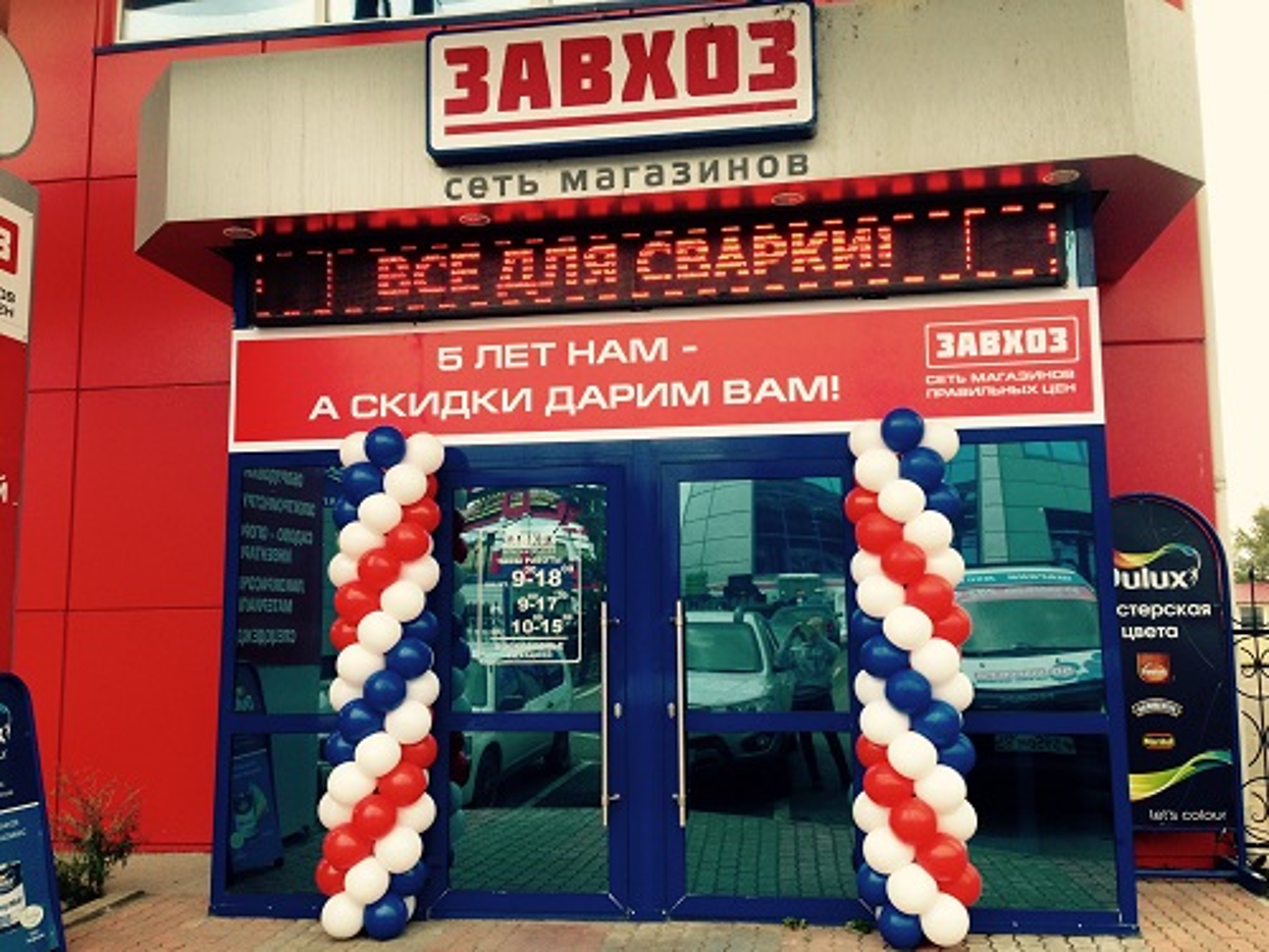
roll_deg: -0.7
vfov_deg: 42.9
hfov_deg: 55.4
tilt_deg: +8.8
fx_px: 1210
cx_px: 634
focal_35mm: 33
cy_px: 476
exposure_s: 1/256
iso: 50
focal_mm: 4.12
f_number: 2.4
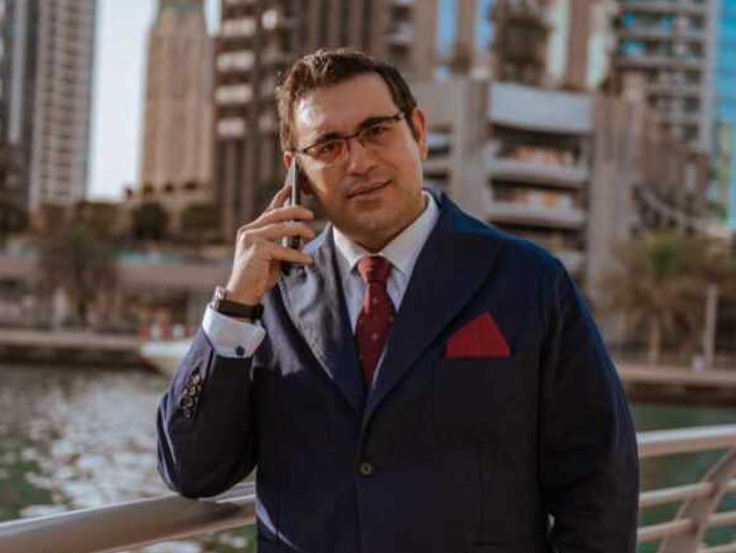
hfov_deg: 23.3
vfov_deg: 17.6
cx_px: 334
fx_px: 1787
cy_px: 317
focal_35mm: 84
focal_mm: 50
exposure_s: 1/1000
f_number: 2.8
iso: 100
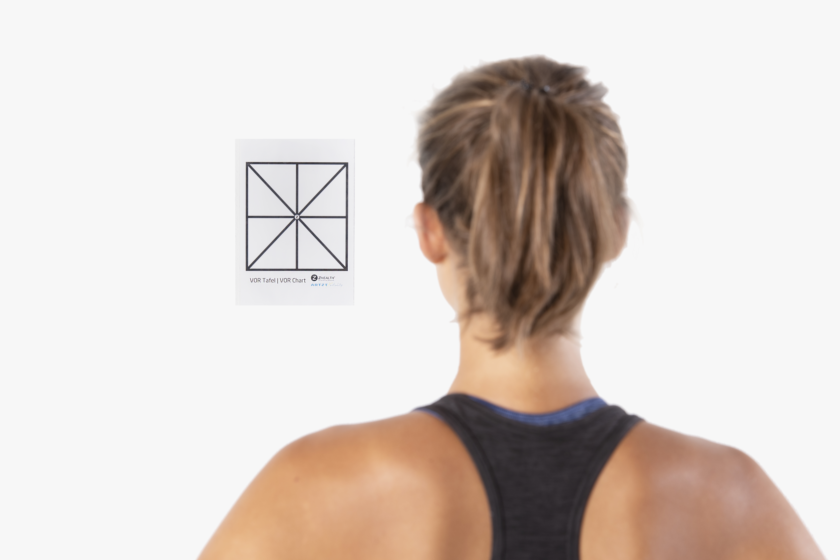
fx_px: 4668
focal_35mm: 200
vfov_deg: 6.9
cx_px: 420
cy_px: 280
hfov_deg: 10.3
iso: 160
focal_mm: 200
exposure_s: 1/125
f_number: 8
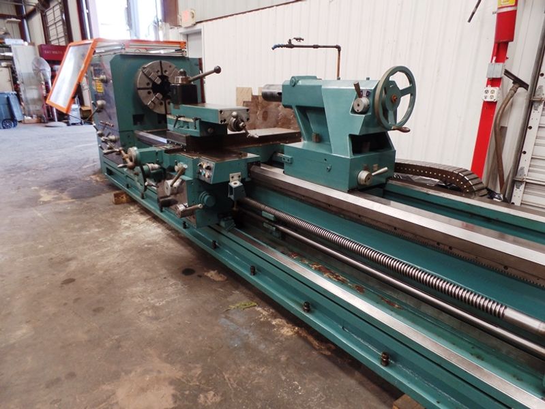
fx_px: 362
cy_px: 204
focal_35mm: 23
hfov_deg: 73.9
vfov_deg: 58.9
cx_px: 272
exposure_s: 1/30
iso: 160
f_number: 2.8
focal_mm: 4.1
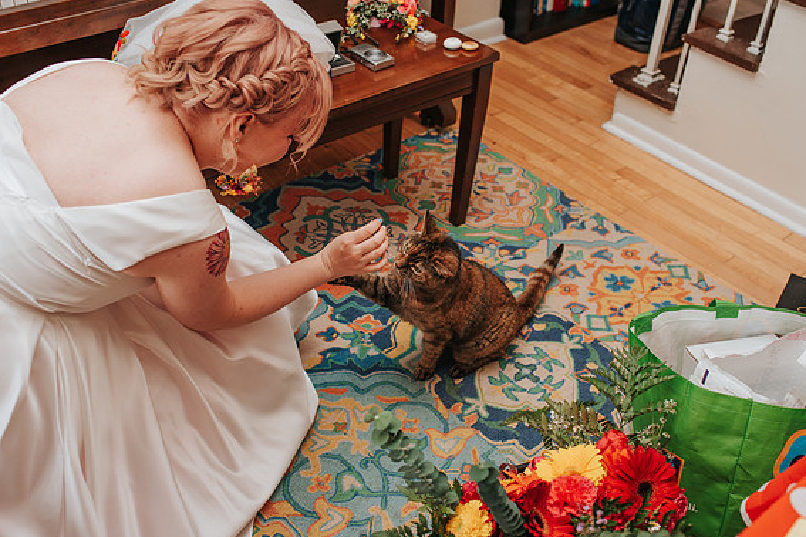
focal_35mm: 38
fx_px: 851
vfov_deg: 35.1
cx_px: 409
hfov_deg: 50.7
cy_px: 265
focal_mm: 35
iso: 800
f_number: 4
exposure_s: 1/160
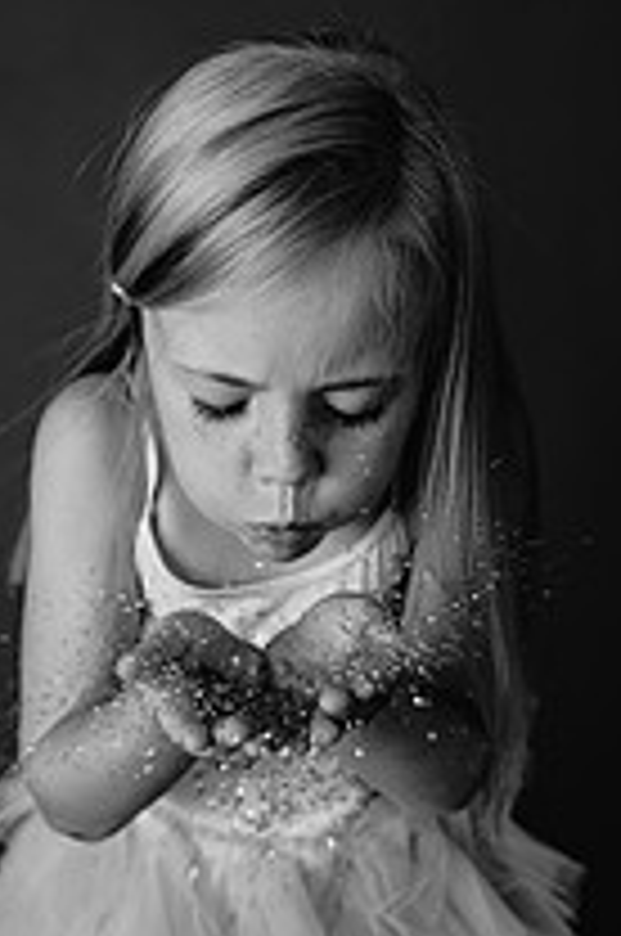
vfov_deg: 38.1
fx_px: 1350
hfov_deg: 25.9
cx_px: 302
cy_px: 558
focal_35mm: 52
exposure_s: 1/160
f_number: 2.8
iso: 100
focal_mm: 24
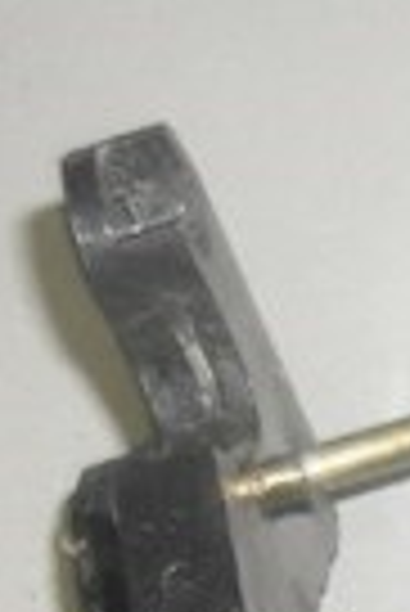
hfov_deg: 7.6
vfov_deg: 11.7
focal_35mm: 171
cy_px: 752
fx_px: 2914
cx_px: 897
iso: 200
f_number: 3.2
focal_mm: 6.3
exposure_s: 1/45
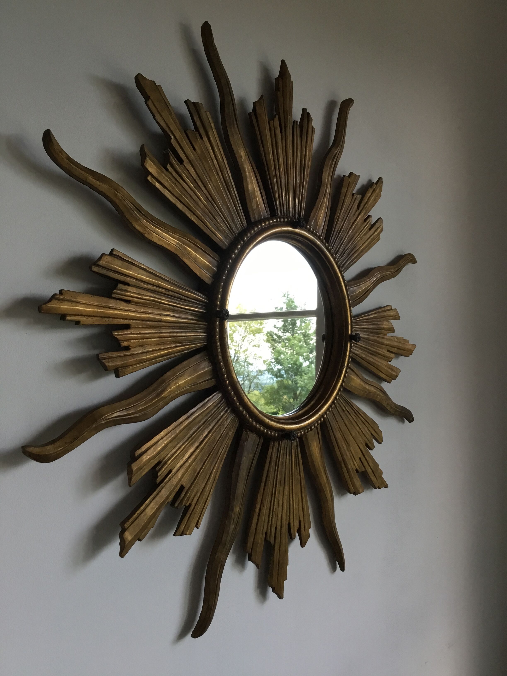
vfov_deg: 58.4
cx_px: 254
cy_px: 338
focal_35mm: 31
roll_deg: -1.2
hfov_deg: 45.4
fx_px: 605
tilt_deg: +1.8
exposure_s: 1/33
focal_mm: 3.3
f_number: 2.4
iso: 32
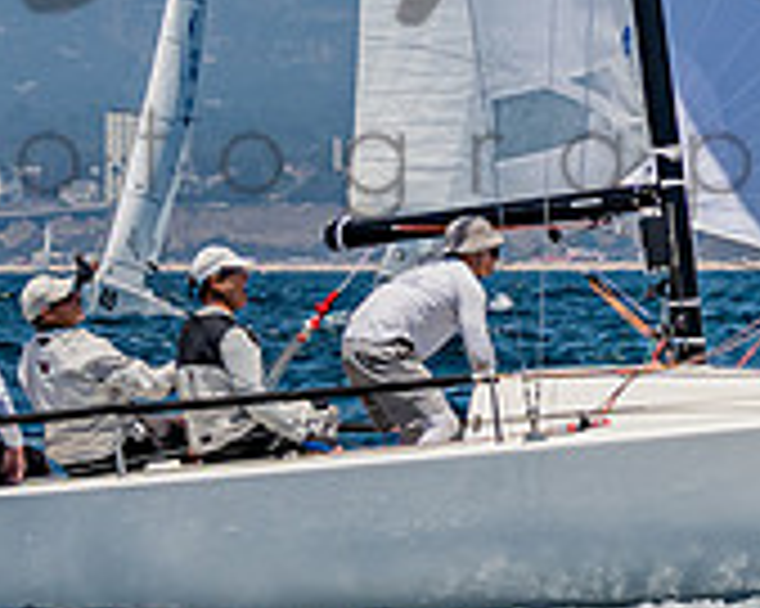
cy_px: -77
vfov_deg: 3.2
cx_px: 941
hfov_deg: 4.0
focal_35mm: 483
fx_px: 10858
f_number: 6.3
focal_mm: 92
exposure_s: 1/2000
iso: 400
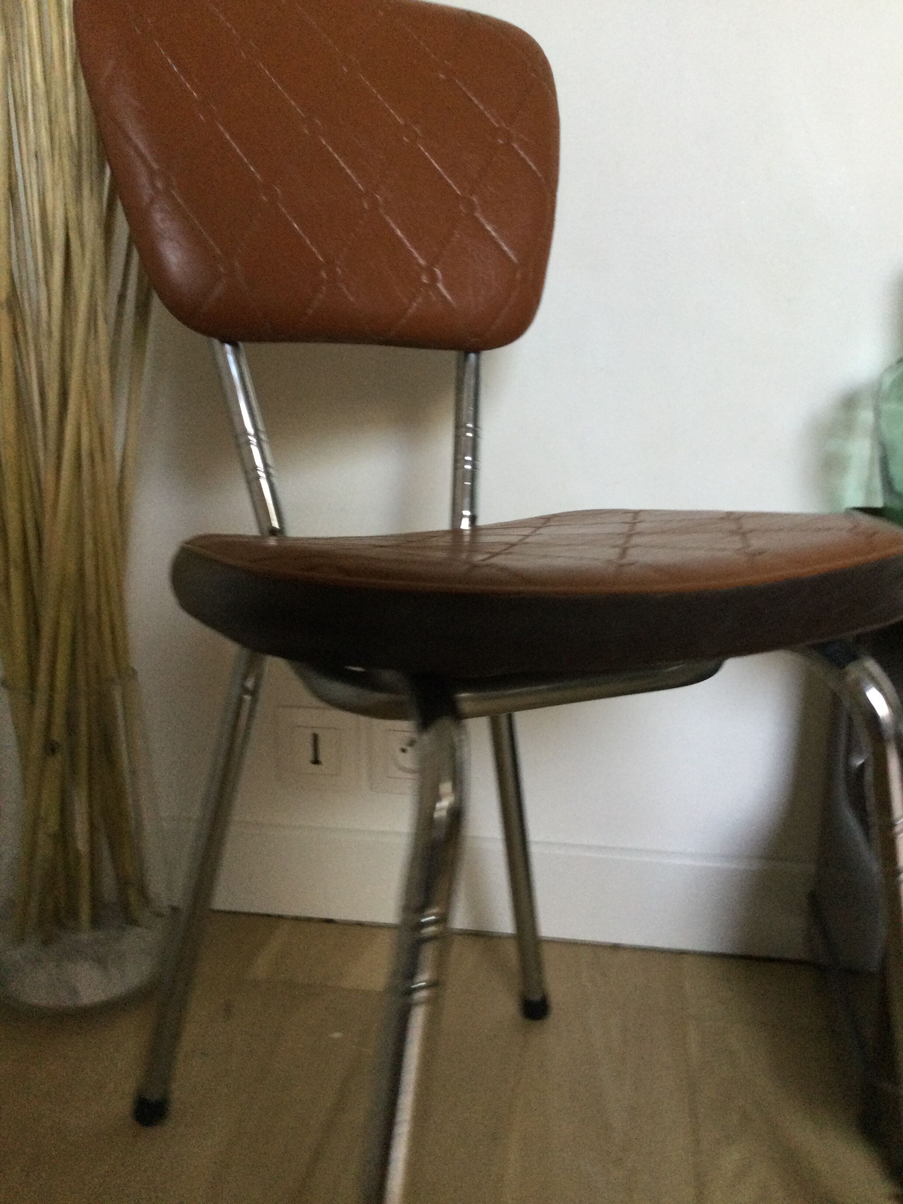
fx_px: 1078
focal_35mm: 31
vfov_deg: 58.4
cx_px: 452
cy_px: 602
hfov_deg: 45.4
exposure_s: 1/33
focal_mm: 3.3
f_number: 2.4
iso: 125
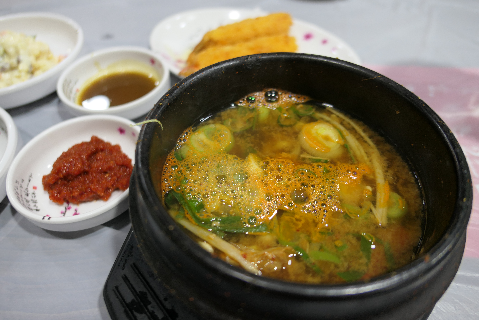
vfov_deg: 53.1
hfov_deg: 73.7
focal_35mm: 24
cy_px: 160
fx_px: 319
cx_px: 240
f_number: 1.4
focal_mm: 8.8
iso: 160
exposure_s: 1/60
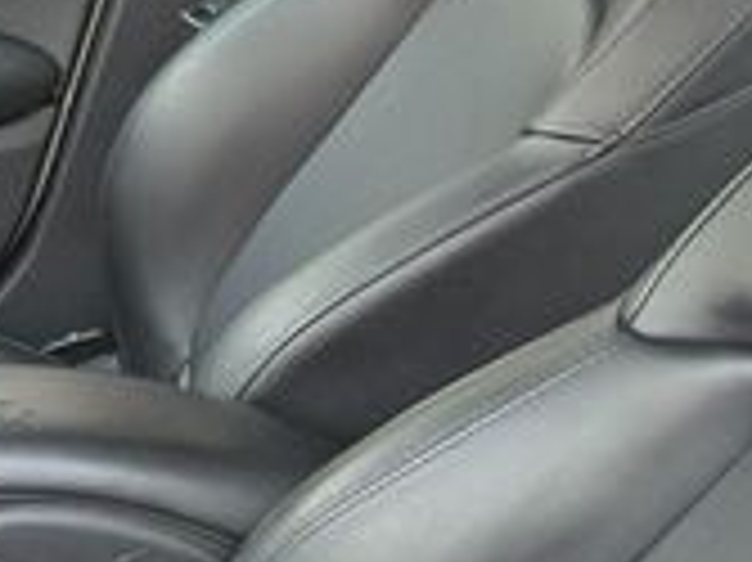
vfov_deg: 16.1
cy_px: 688
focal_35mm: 88
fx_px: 1910
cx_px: -356
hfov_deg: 19.6
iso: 200
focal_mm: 6.3
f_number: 1.7
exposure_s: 1/120
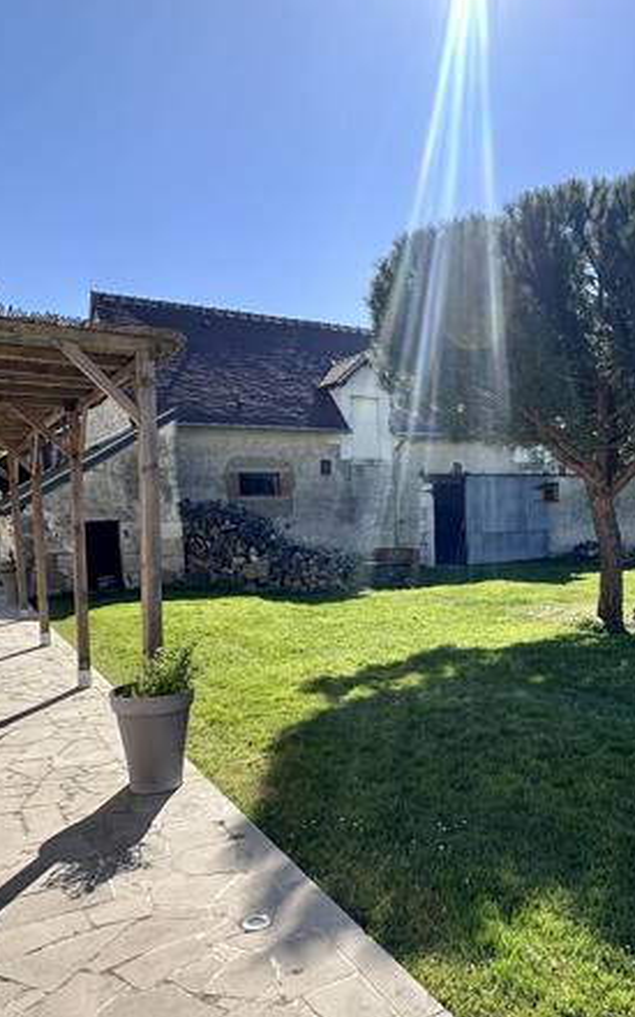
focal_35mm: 27
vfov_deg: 68.2
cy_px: 564
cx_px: 466
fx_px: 748
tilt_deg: -1.3
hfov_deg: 44.7
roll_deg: -0.4
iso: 40
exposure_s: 1/910
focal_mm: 2.22
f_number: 2.2
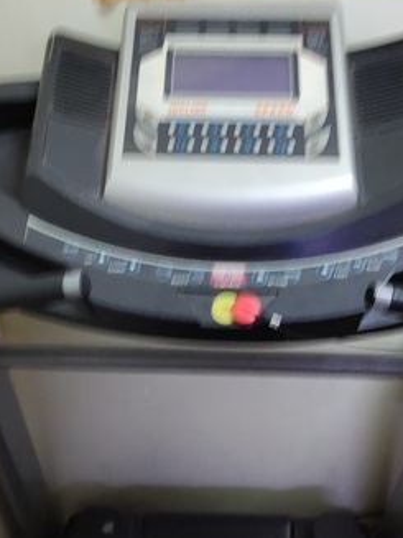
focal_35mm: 49
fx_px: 761
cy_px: 264
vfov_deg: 38.9
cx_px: 178
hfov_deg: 29.6
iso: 1115
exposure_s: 1/16.7
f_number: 1.8
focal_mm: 4.15
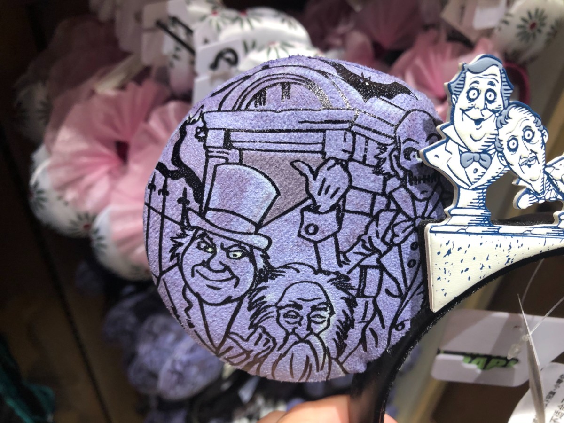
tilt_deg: -40.5
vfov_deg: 49.7
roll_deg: -4.7
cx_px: 282
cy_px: 212
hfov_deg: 63.4
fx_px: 456
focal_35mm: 28
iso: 40
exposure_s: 1/20
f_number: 1.8
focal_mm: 3.99
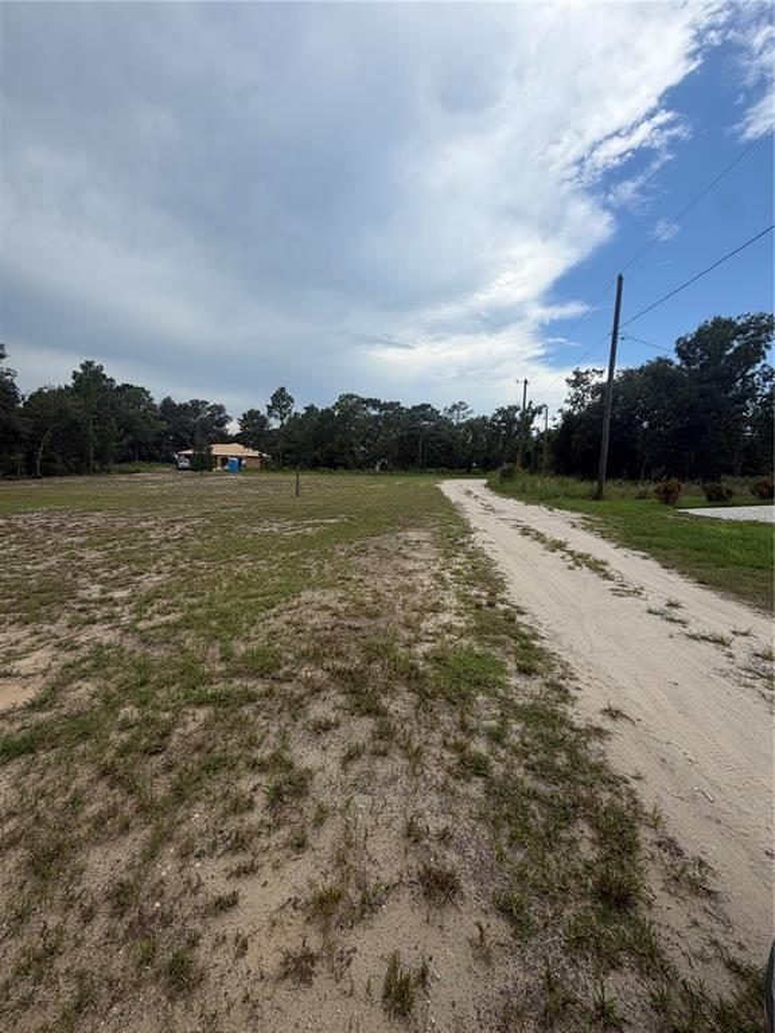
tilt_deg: -6.5
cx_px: 388
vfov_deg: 102.1
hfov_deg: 85.7
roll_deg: -2.5
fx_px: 418
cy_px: 516
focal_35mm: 14
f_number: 2.2
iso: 25
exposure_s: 1/770
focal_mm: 2.22
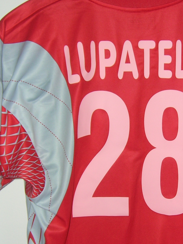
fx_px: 458
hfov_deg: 22.5
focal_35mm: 65
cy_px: 158
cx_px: 125
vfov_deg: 29.7
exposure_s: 1/60.1
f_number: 2.9
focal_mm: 5.7
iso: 50
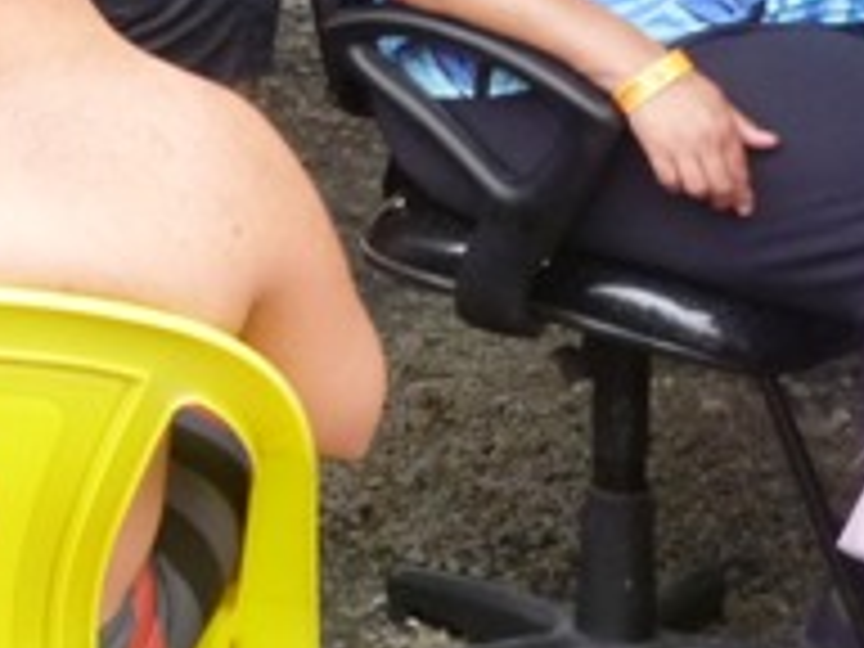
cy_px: -104
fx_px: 3419
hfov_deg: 13.3
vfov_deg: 10.7
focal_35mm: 137
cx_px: -562
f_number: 3.7
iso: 160
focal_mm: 7.3
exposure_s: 1/60
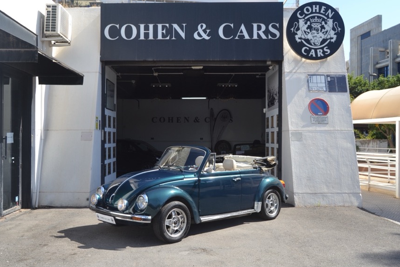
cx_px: 187
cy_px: 135
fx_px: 400
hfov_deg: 53.1
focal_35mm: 36
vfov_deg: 36.8
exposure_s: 1/160
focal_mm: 22
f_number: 6.3
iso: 100
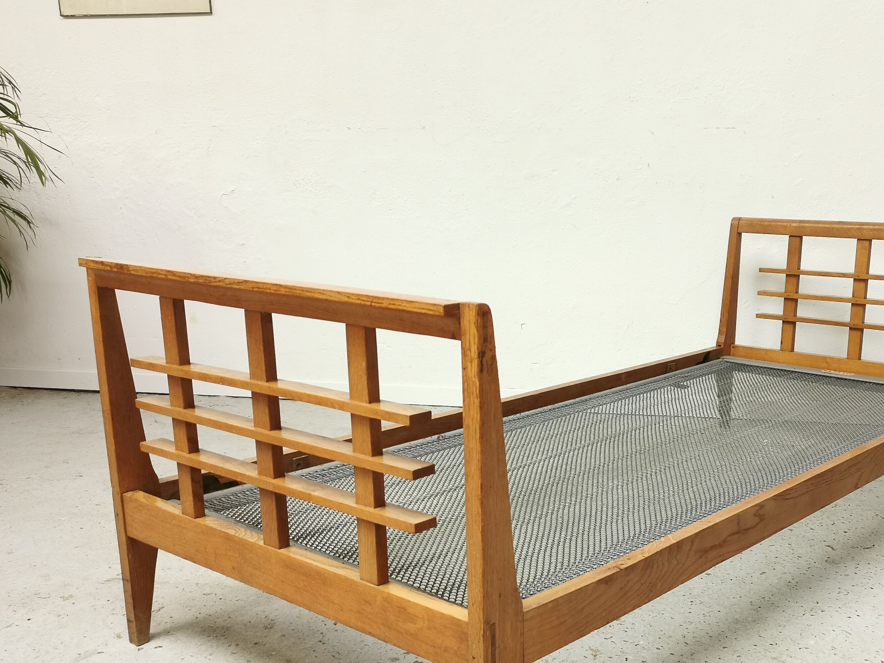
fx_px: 1022
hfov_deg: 46.3
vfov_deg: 35.6
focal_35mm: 40
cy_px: 436
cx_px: 568
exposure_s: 1/100
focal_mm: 5.58
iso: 100
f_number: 1.8
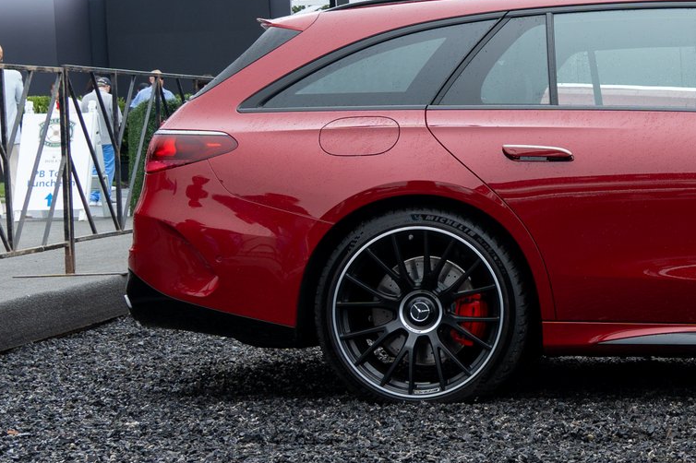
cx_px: 750
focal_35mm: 93
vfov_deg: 14.7
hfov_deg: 20.9
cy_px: 219
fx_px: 1797
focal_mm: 28
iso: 125
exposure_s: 1/60
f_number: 6.3
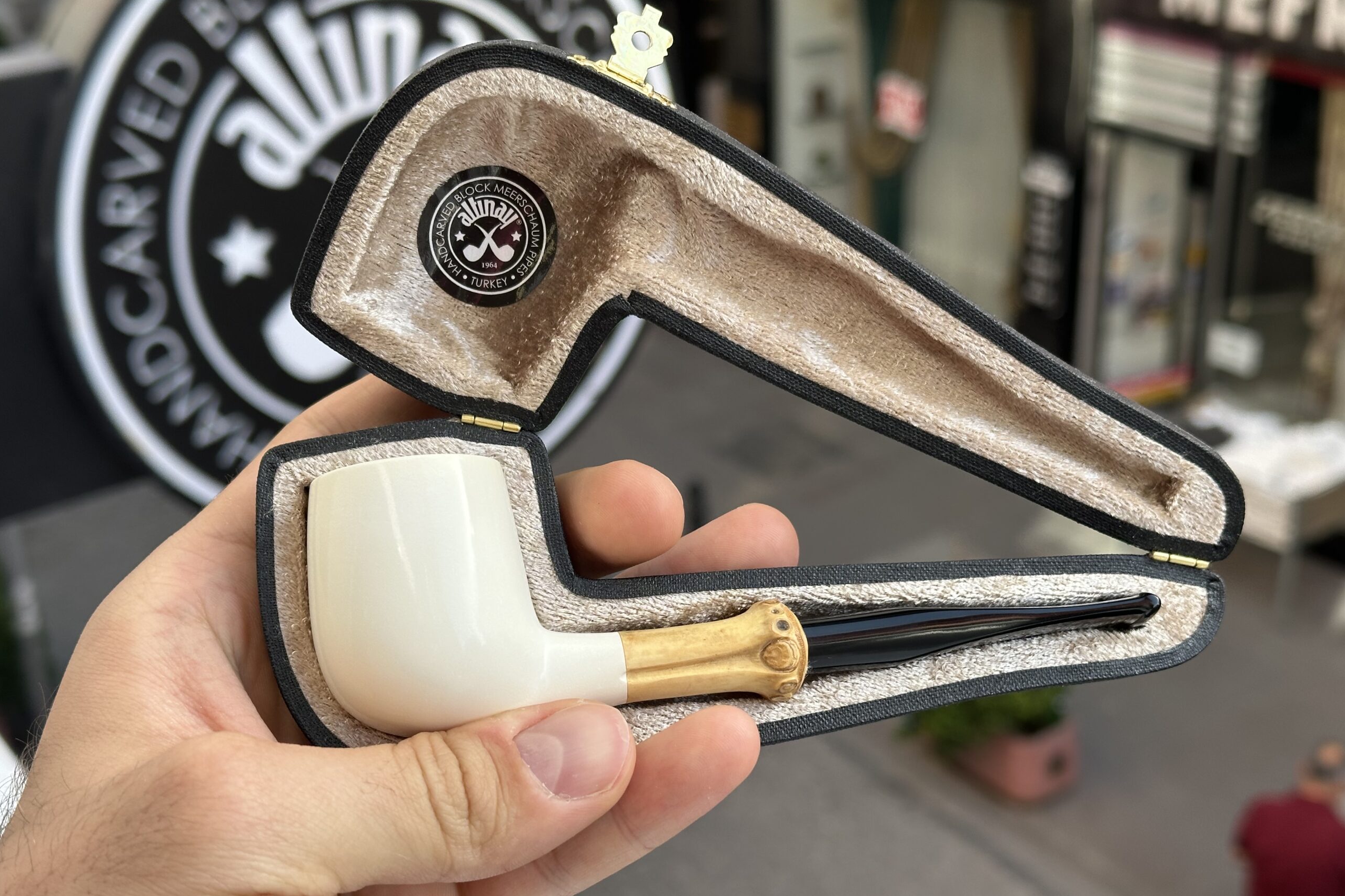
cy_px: 503
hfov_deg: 39.6
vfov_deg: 27.0
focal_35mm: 50
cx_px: 672
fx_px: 1868
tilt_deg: -25.5
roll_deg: +2.5
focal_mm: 6.86
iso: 64
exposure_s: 1/651
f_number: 1.78
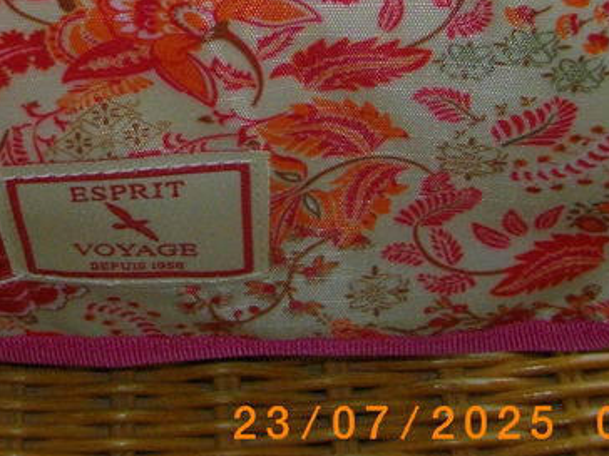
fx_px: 1548
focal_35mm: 88
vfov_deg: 16.2
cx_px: 87
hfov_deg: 21.8
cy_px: -68
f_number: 2.9
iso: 200
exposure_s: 1/50
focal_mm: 5.7
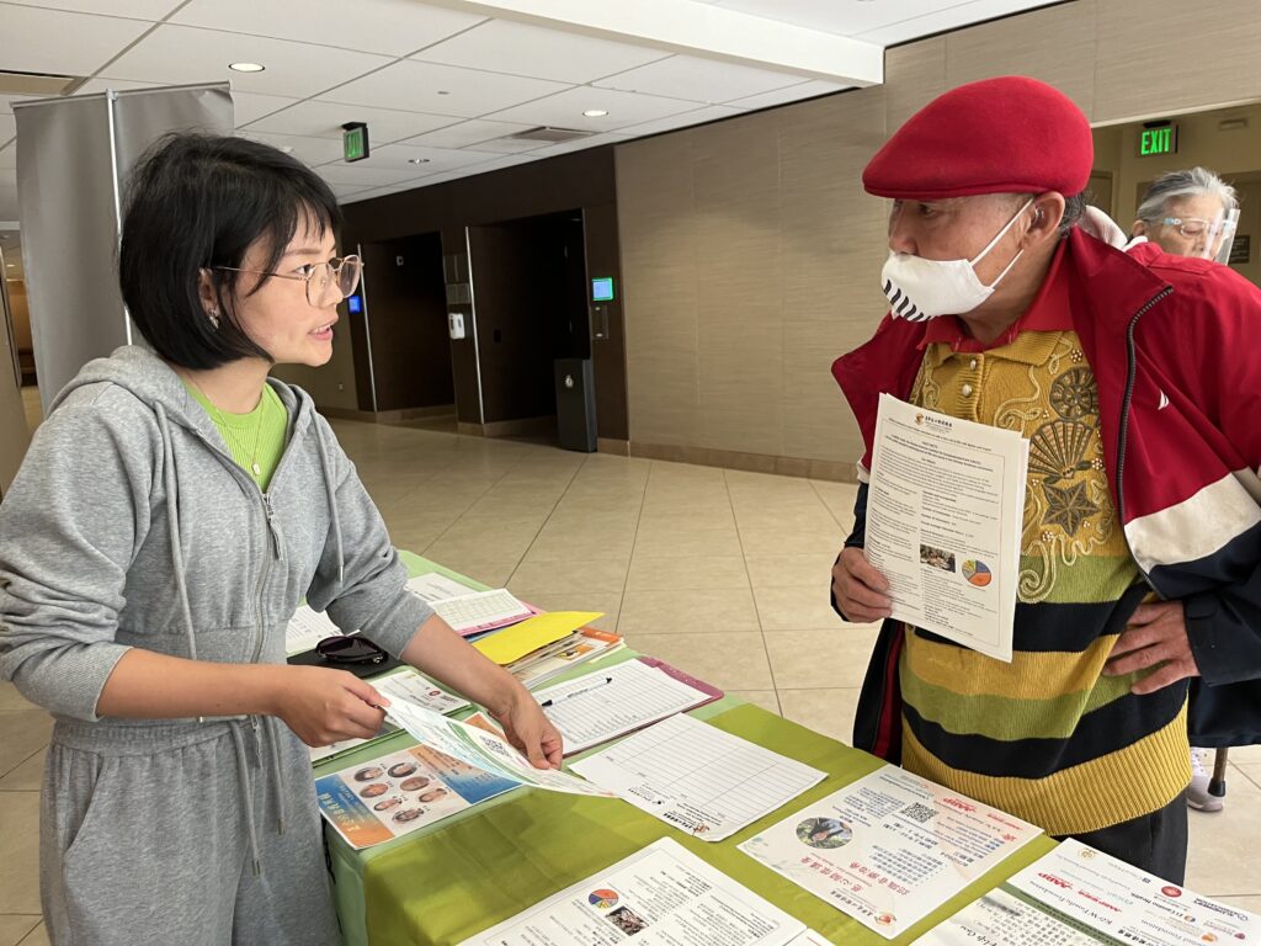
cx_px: 630
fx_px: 947
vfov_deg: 53.1
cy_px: 473
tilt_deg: -12.2
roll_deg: +2.2
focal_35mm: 26
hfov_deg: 67.3
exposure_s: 1/78
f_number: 1.6
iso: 125
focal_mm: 5.1
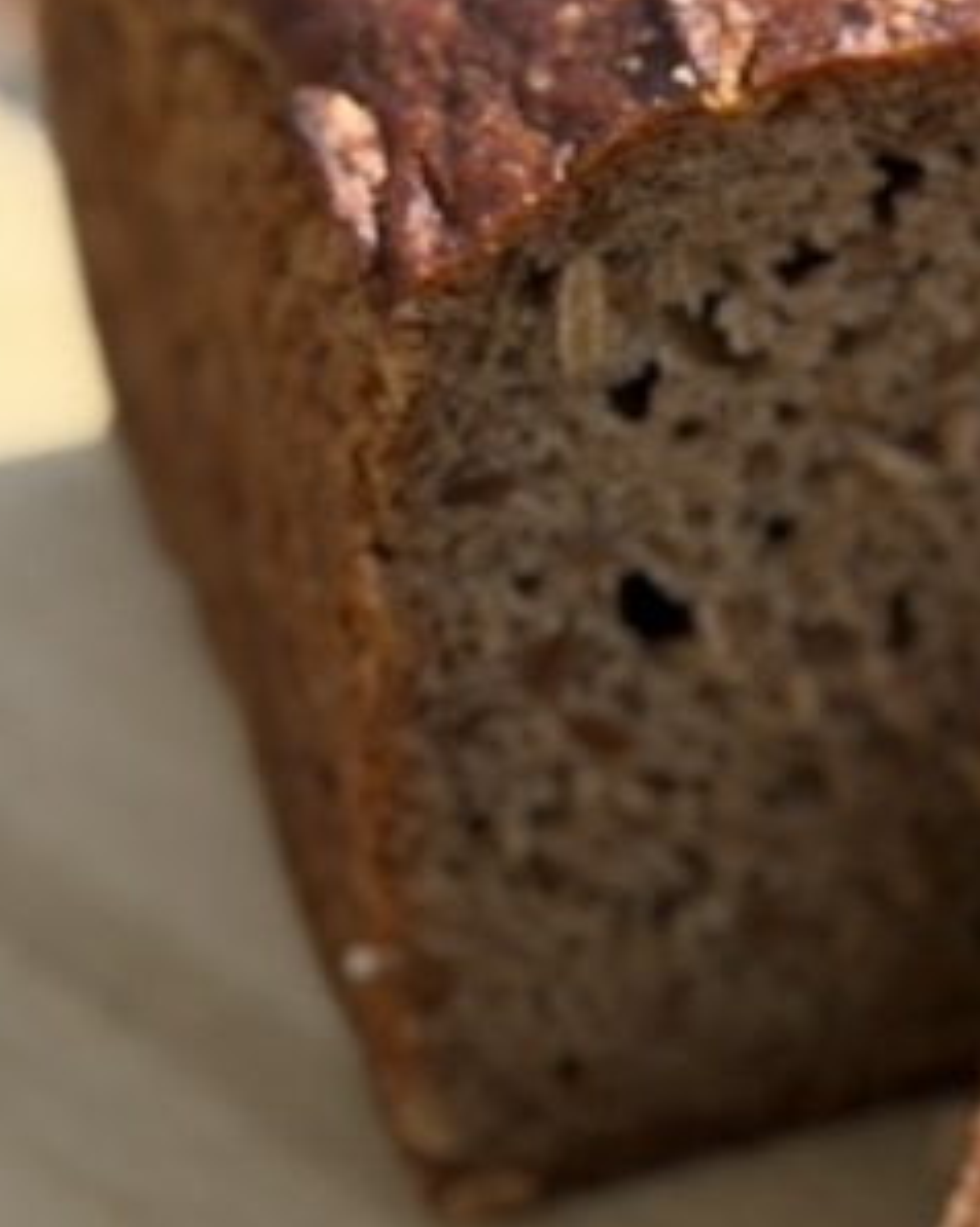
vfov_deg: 12.0
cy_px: 741
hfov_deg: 9.3
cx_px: 1511
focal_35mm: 161
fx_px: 5843
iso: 64
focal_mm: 6.76
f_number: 1.78
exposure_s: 1/4098
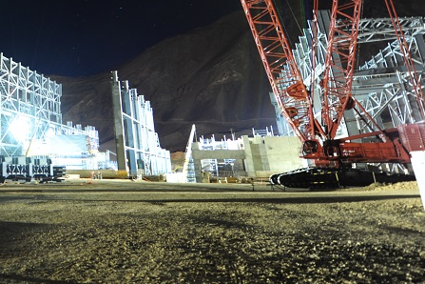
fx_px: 366
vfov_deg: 40.2
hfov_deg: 48.7
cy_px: 48
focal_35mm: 31
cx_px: -7
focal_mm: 14
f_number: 2.8
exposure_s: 8
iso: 400
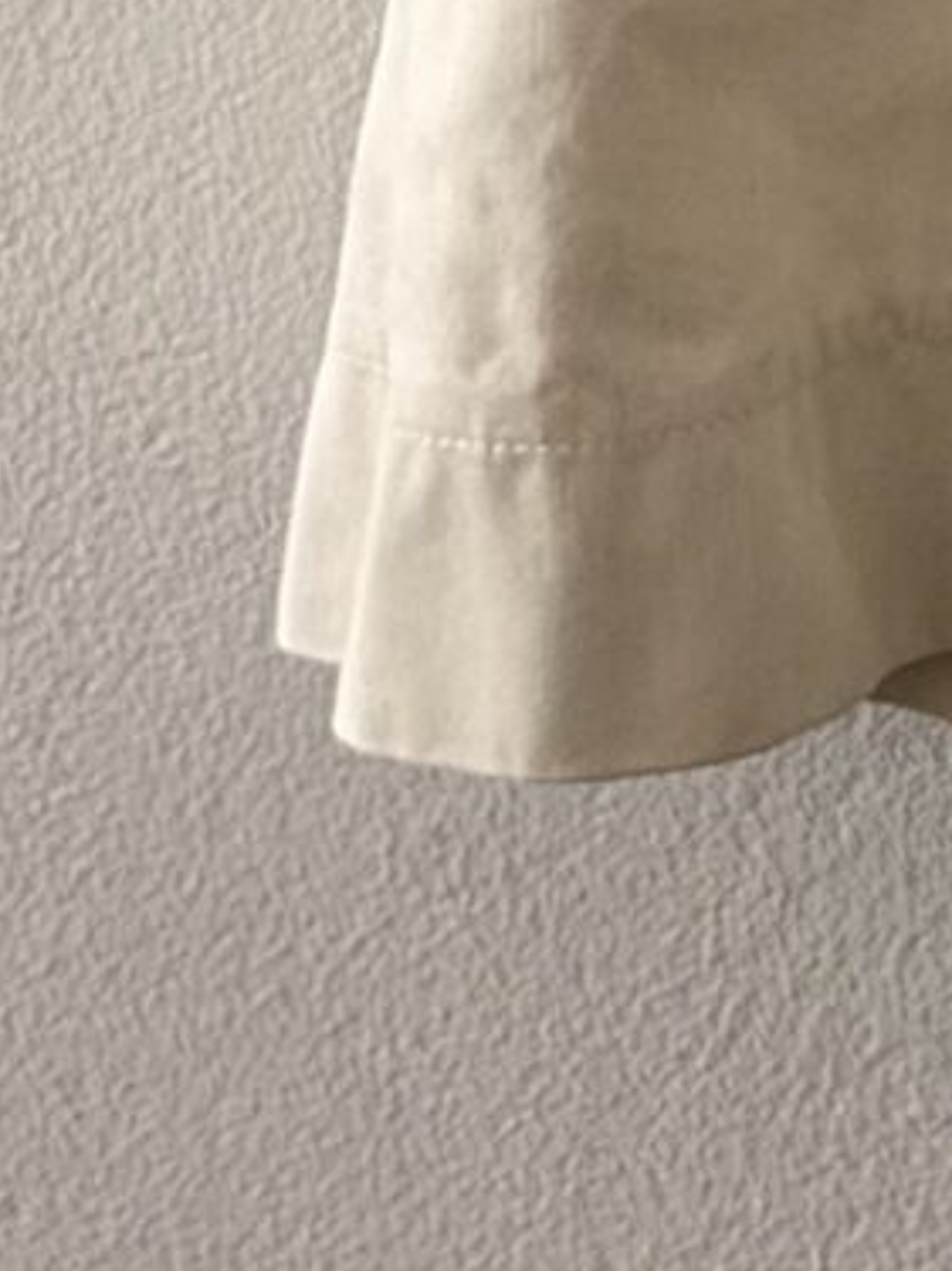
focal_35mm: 328
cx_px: 1884
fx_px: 12034
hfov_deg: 4.5
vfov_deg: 5.7
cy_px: -2220
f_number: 1.78
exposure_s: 1/390
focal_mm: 6.76
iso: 64
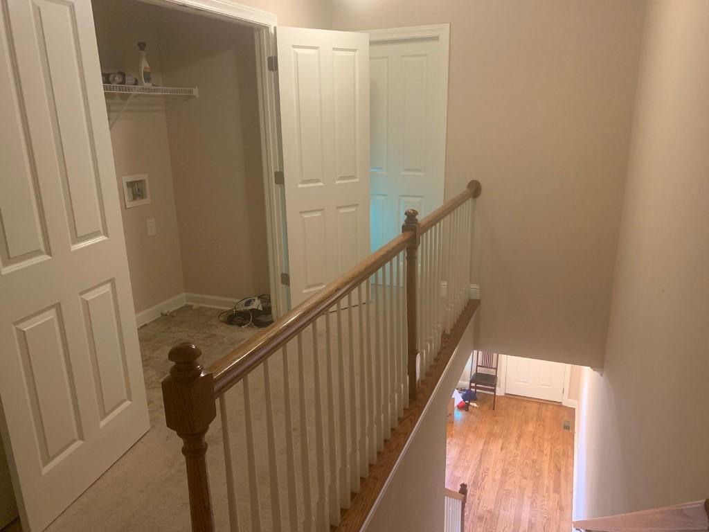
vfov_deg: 53.1
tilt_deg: -14.3
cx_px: 354
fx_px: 533
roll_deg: +0.4
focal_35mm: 26
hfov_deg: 67.3
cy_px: 266
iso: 500
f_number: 1.8
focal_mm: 4.25
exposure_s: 1/30
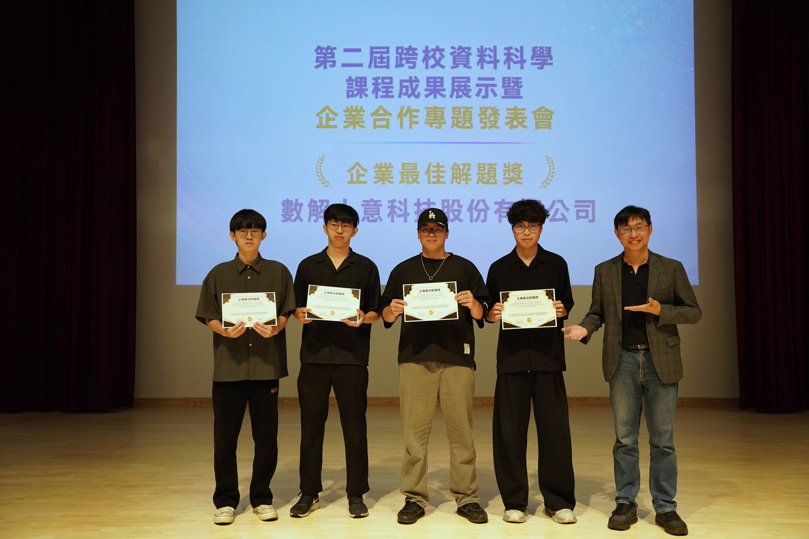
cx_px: 404
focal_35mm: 37
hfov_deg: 51.9
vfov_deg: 35.9
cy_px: 270
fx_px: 831
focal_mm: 37
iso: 2500
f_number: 3.5
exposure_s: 1/200
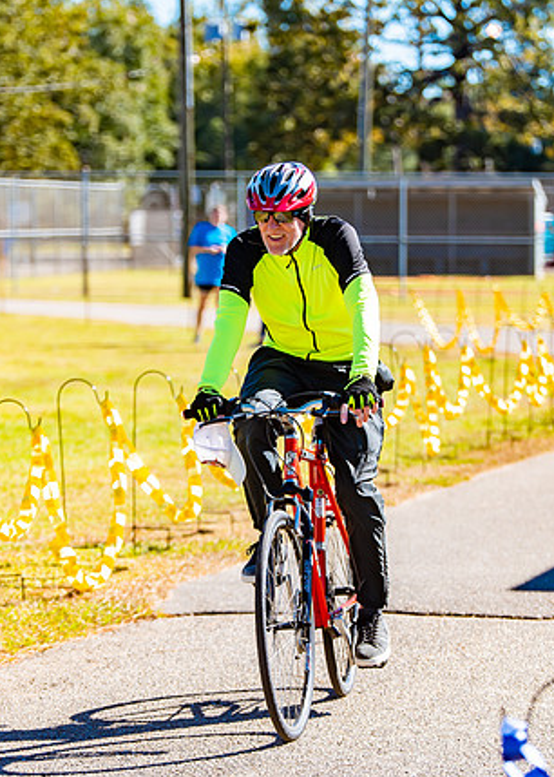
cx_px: 313
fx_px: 3726
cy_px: 387
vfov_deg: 11.9
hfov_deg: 8.5
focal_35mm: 169
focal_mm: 105
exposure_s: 1/1250
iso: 100
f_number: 2.8
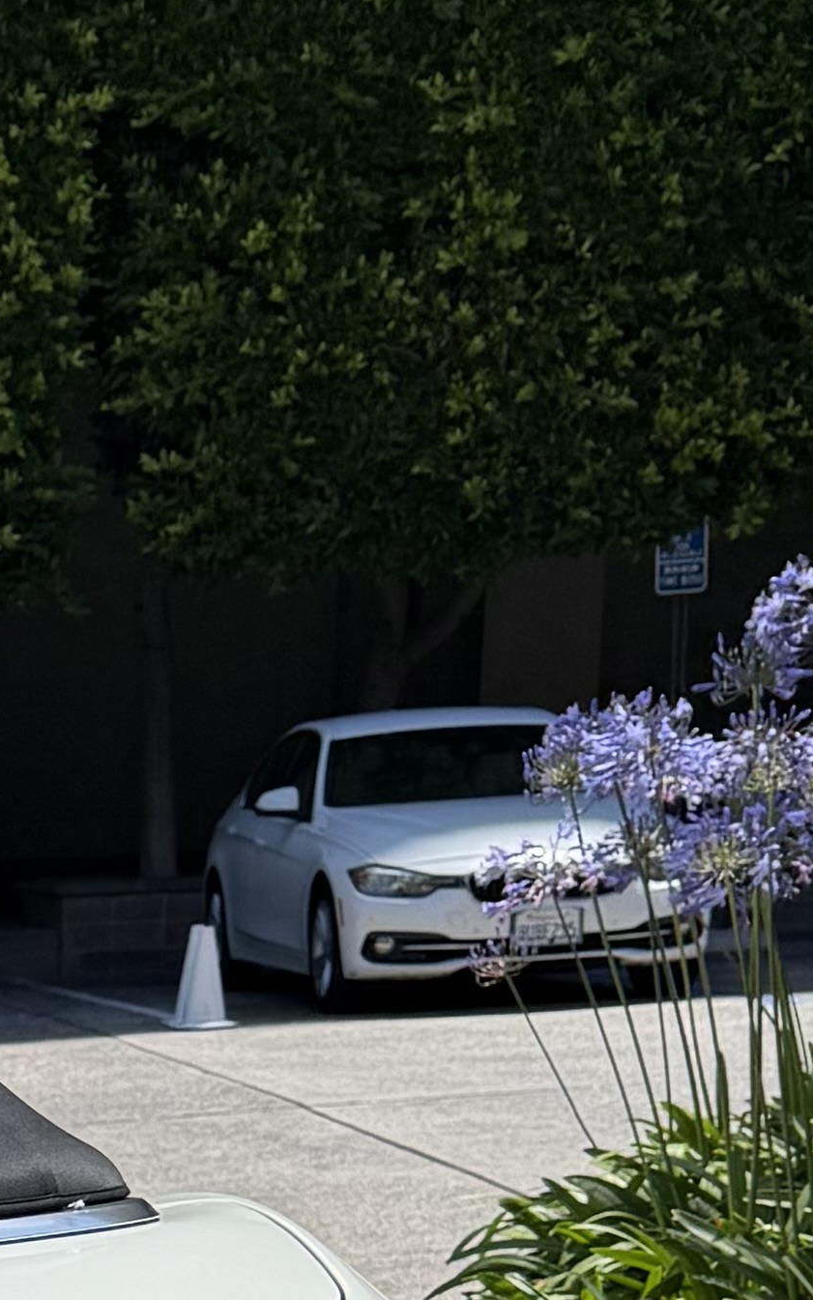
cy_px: 1926
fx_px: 3827
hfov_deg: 11.1
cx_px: -755
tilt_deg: -13.7
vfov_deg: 17.4
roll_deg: +1.3
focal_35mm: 108
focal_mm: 6.76
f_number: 1.78
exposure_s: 1/4405
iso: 80
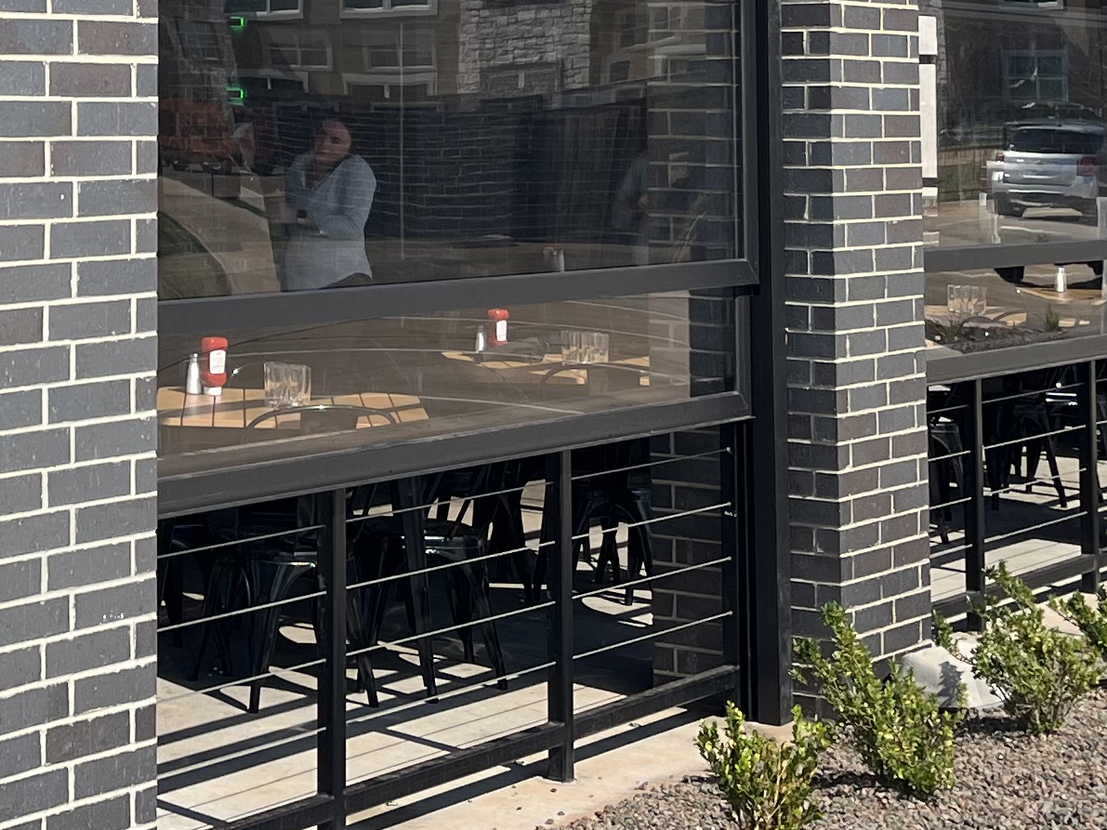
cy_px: -128
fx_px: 2814
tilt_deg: +5.1
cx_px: 134
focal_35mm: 88
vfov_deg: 16.2
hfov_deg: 21.8
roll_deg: +0.0
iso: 50
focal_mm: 5.1
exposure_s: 1/2688
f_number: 1.6
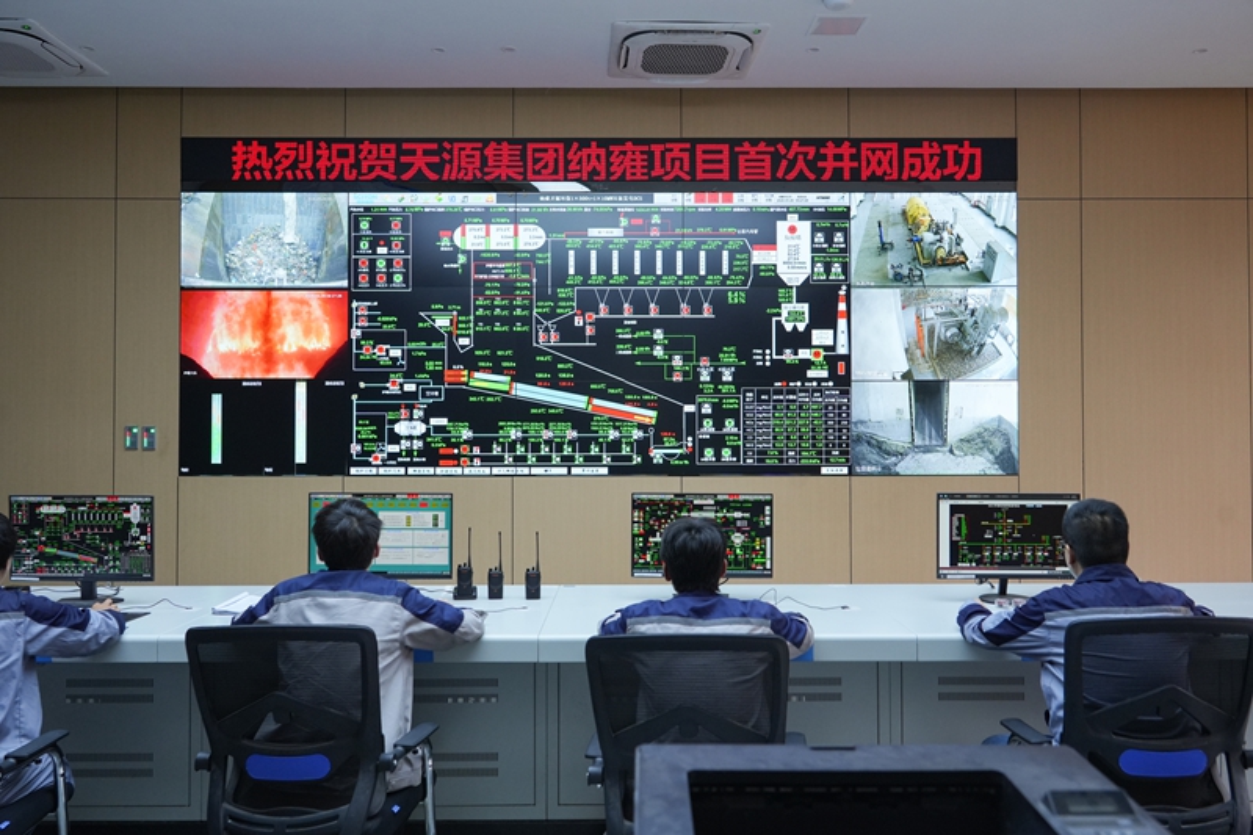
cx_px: 626
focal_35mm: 30
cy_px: 418
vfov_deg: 43.6
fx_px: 1044
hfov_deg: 61.9
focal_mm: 30
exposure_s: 1/125
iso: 1250
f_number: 5.6
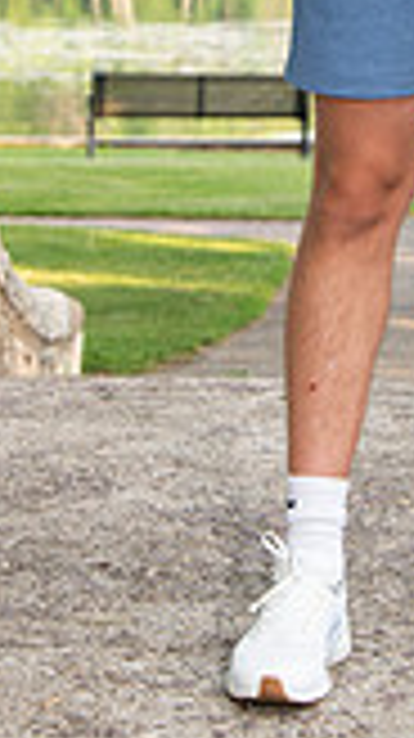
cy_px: -166
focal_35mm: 224
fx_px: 4381
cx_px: 436
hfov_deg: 5.4
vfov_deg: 9.5
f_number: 7.1
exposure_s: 1/160
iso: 320
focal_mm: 78
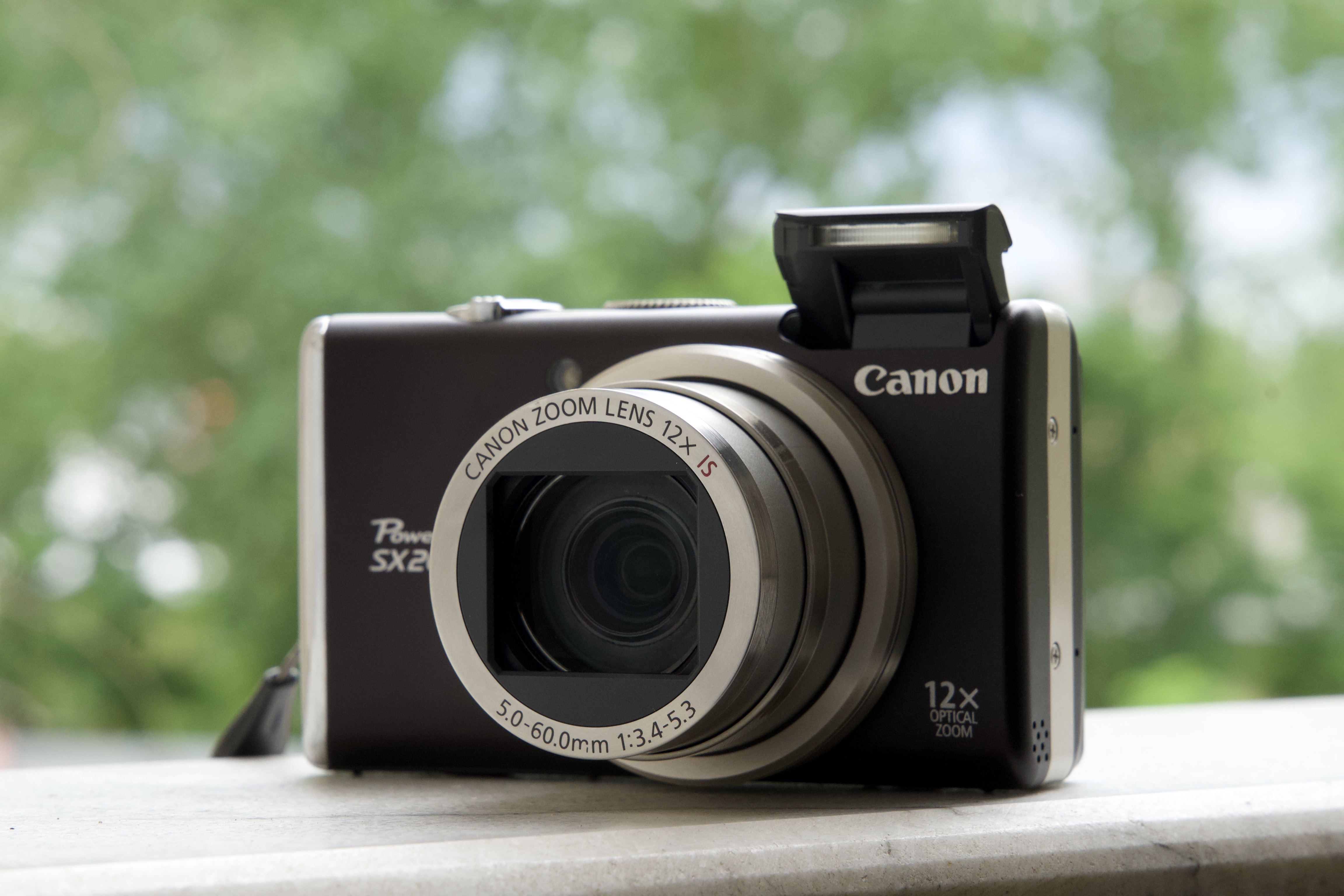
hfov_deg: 19.5
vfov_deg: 13.0
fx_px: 3920
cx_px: 672
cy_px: 448
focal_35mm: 105
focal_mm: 70
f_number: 11
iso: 1250
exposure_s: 1/160
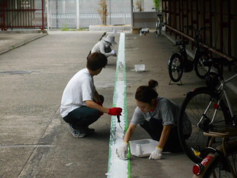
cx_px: 118
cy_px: 89
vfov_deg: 13.1
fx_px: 774
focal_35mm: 113
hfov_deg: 17.4
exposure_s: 1/250
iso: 360
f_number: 6
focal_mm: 20.1
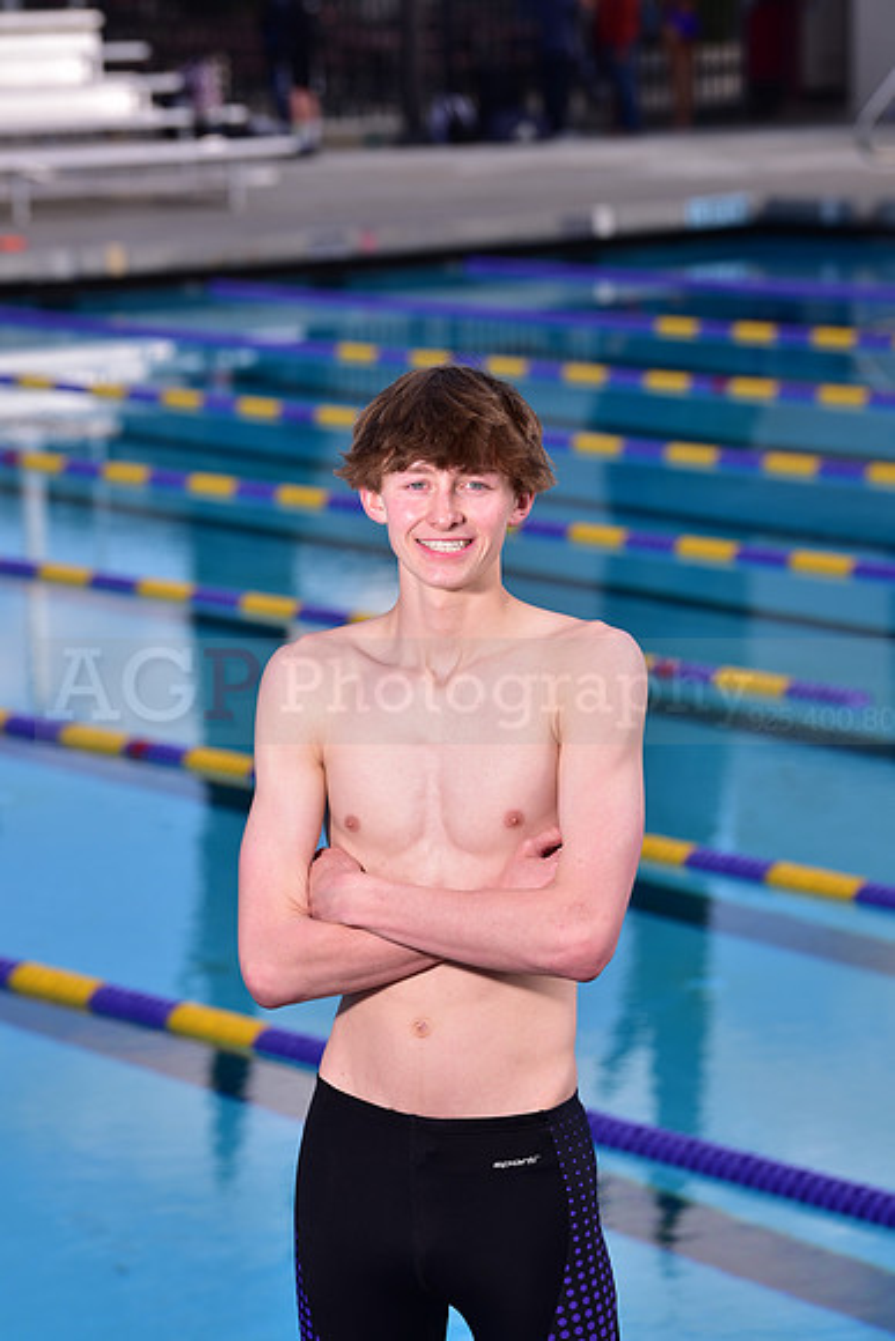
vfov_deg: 14.7
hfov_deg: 9.8
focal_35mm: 140
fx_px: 5217
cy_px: 670
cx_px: 448
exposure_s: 1/250
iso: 80
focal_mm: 140
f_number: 6.3
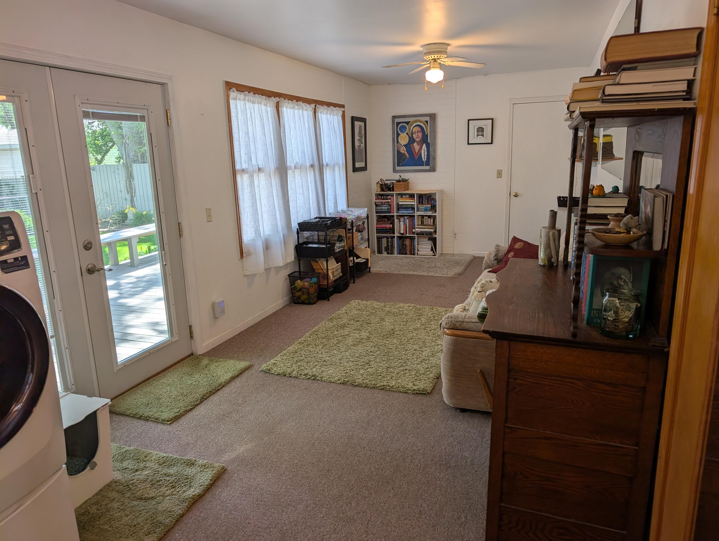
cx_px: 360
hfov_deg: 71.5
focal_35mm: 24
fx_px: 499
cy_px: 270
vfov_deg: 56.9
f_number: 1.68
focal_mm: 6.9
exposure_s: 1/40
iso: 21
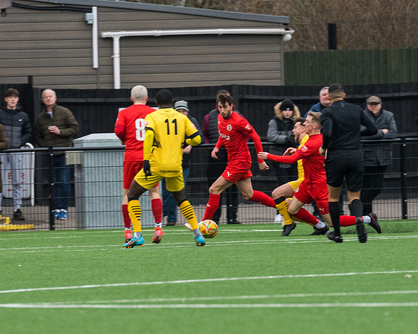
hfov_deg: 2.8
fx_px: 8467
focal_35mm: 685
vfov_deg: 2.3
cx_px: 196
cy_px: 221
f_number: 5
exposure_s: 1/400
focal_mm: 300
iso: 800
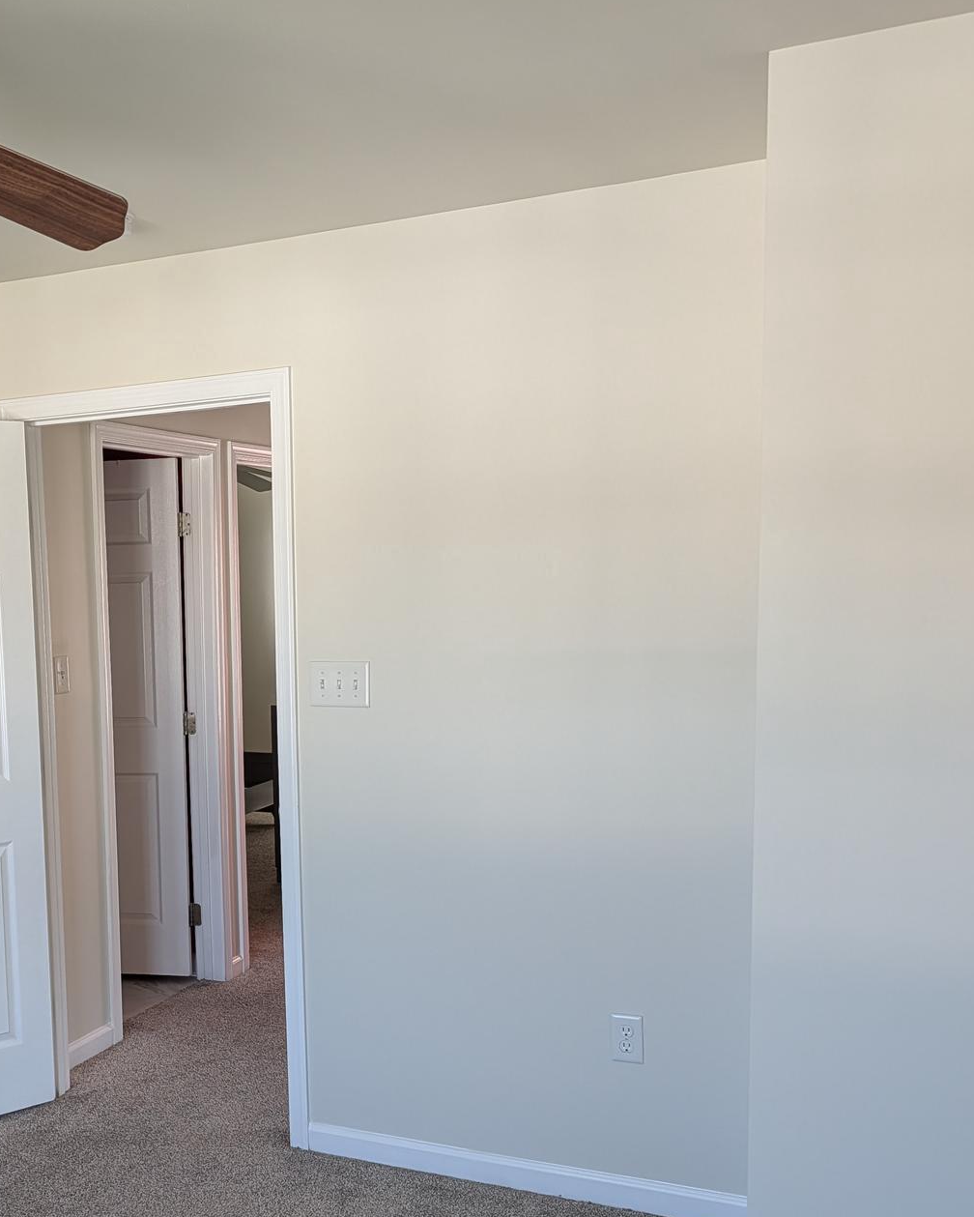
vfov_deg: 47.6
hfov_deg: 37.5
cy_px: 731
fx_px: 1369
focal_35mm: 38
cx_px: 171
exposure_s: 1/86.1
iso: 89
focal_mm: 6.9
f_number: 1.68
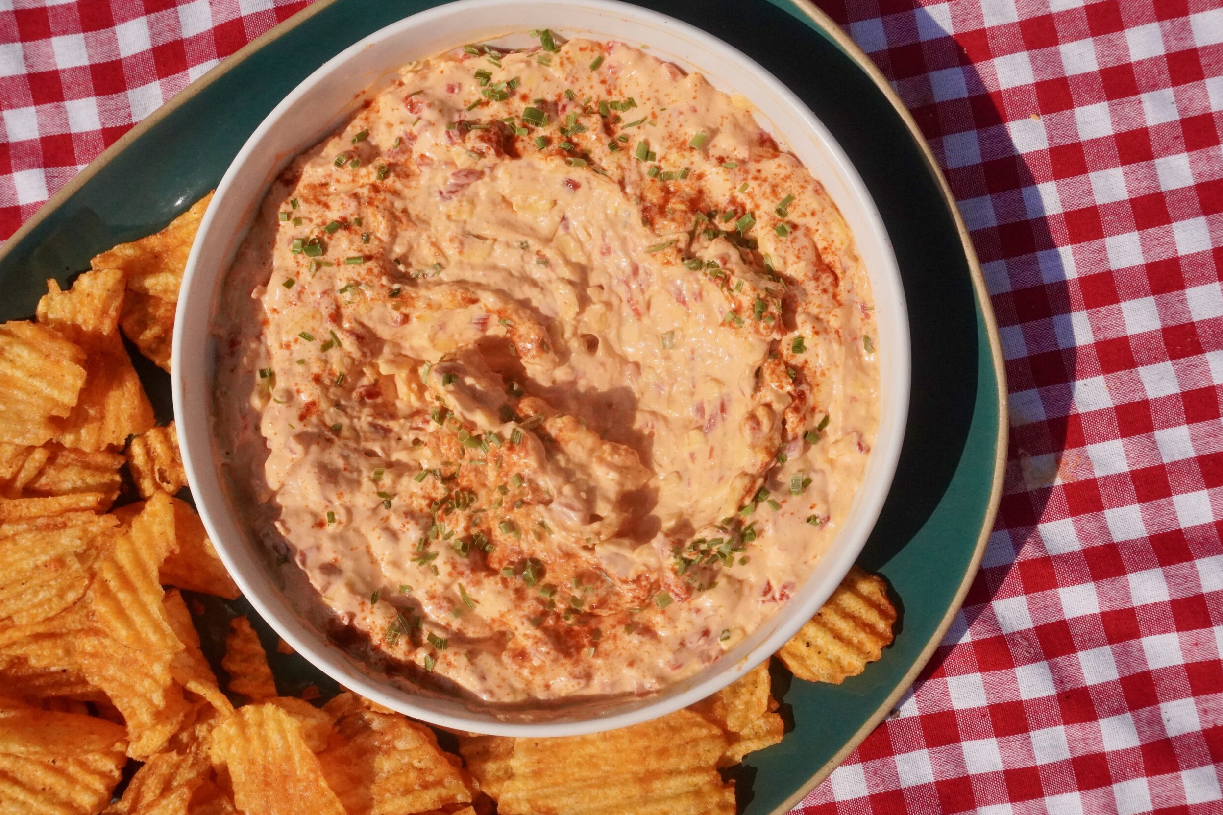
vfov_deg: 33.4
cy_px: 406
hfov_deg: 48.5
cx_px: 613
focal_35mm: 40
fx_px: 1359
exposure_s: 1/4000
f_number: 13
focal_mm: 26
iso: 2500
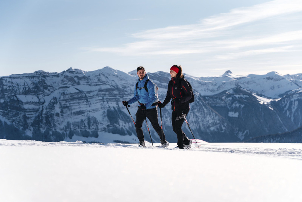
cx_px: 151
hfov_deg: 38.0
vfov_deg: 25.9
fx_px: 439
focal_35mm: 52
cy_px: 101
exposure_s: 1/5000
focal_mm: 52.3
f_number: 3.2
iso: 125
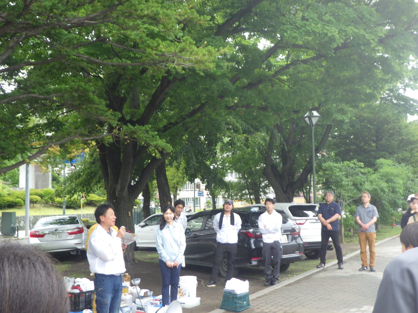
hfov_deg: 42.1
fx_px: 543
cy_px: 161
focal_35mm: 45
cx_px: 221
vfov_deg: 32.2
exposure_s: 1/125
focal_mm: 6.1
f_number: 3.8
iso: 125
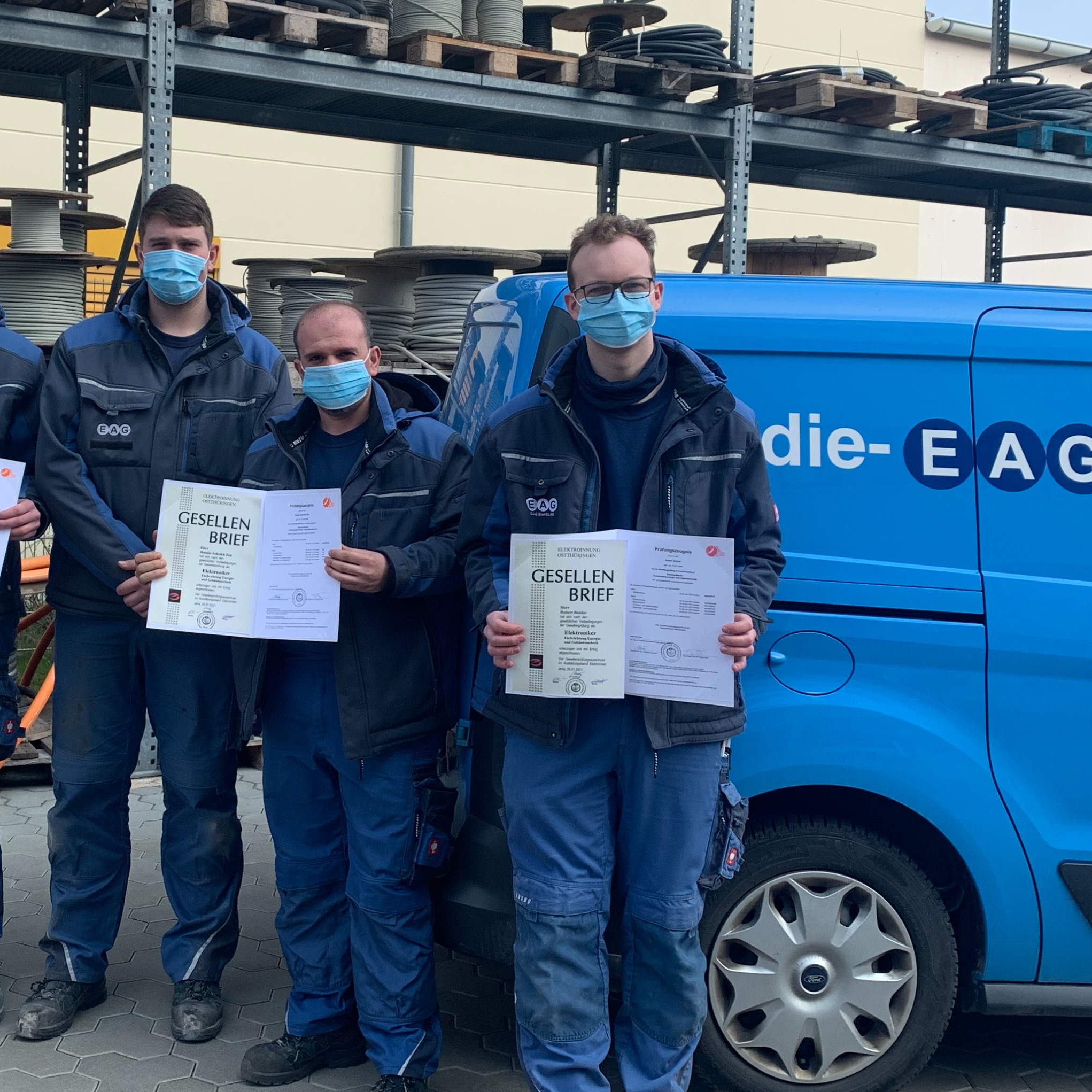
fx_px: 1606
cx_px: 394
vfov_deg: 37.4
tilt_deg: +0.2
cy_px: 437
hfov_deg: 37.3
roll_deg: -1.2
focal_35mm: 45
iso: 25
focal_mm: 4.25
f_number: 1.8
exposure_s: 1/1076
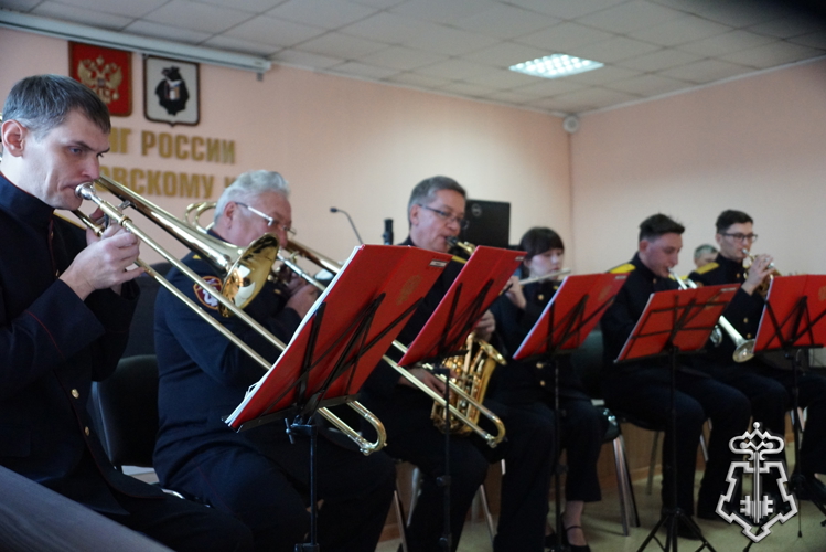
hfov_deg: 49.5
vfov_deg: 34.2
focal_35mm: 39
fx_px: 895
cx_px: 413
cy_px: 276
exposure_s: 1/160
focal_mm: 26
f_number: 4
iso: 2500
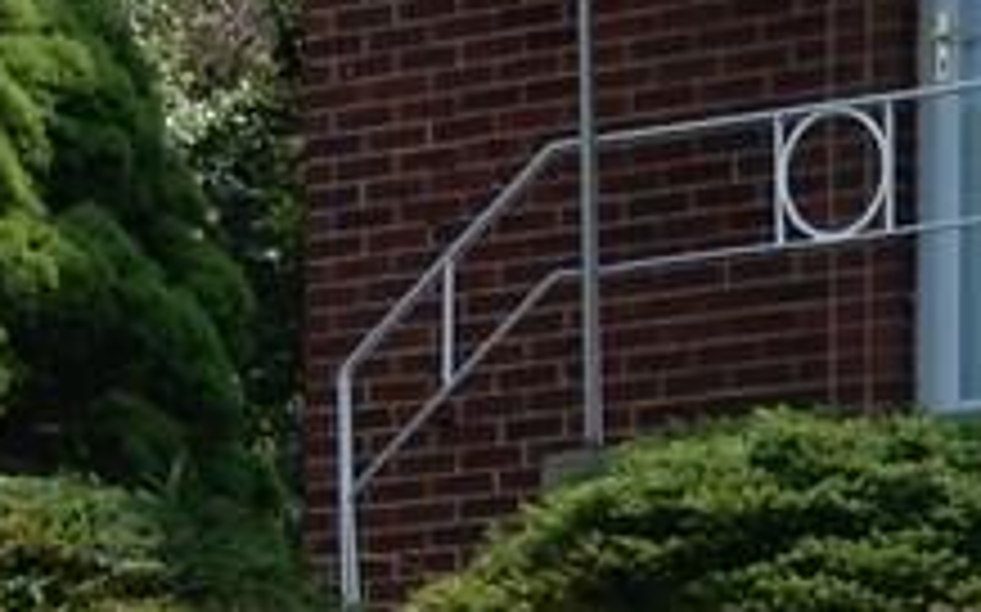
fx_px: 4783
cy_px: 1552
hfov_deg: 11.6
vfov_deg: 6.9
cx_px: 850
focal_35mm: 179
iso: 125
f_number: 4
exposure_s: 1/640
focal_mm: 6.4
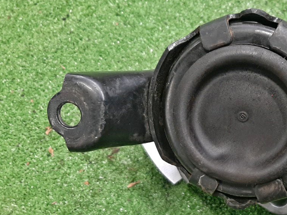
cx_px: 236
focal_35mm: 49
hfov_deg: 37.3
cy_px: 122
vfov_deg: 29.6
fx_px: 406
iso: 167
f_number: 1.7
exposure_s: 1/25
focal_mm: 3.93
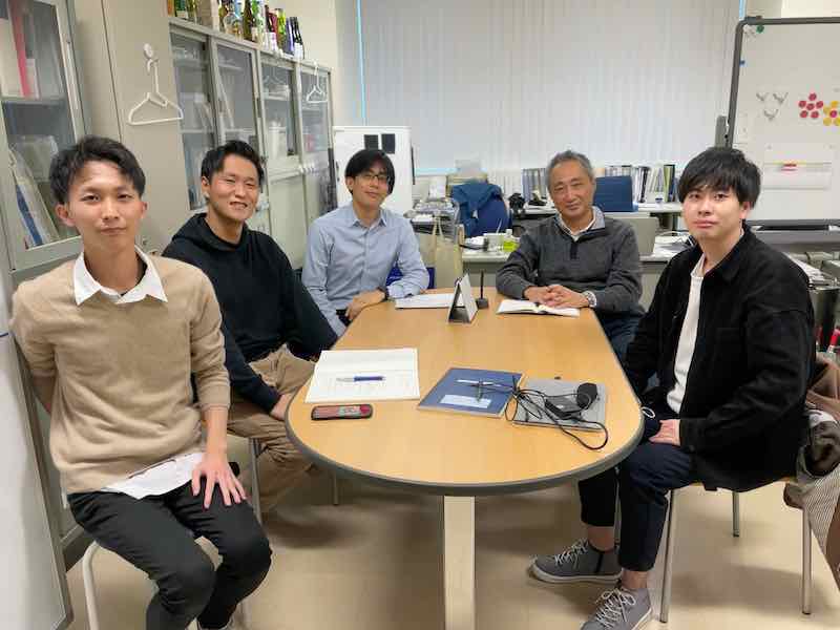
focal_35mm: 26
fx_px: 631
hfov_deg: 67.3
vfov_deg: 53.1
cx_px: 420
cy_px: 315
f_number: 1.6
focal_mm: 4.2
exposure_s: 1/50
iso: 64
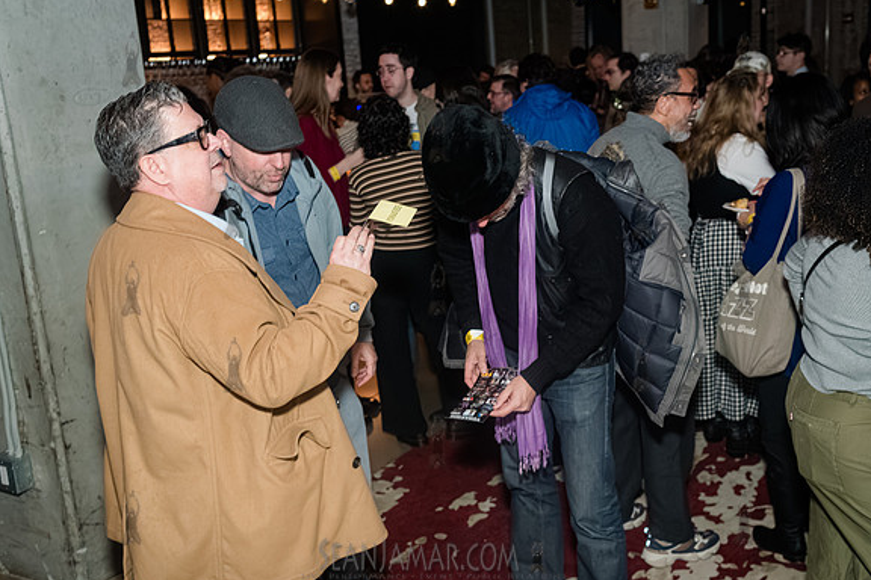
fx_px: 968
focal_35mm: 40
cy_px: 314
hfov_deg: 48.3
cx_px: 497
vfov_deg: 33.4
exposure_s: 1/400
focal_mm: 35
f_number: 5
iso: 8000
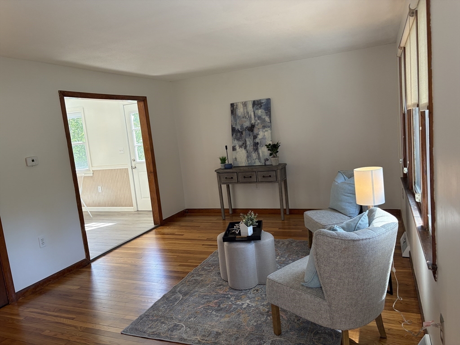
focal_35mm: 26
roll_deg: +6.1
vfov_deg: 53.1
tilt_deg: -8.4
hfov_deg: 67.3
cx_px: 230
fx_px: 346
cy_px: 172
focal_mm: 5.96
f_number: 1.6
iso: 100
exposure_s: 1/137
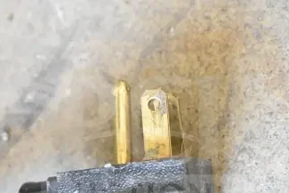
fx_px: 859
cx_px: 140
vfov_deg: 12.8
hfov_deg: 19.1
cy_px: 146
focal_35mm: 107
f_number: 5.6
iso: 6400
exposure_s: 1/125
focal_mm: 38
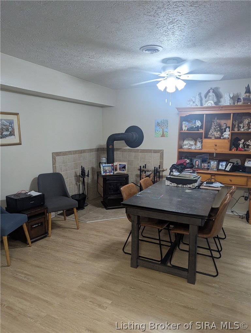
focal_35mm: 24
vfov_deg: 71.5
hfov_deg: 56.9
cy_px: 166
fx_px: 231
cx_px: 126
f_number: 1.85
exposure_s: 1/60
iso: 78
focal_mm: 6.81
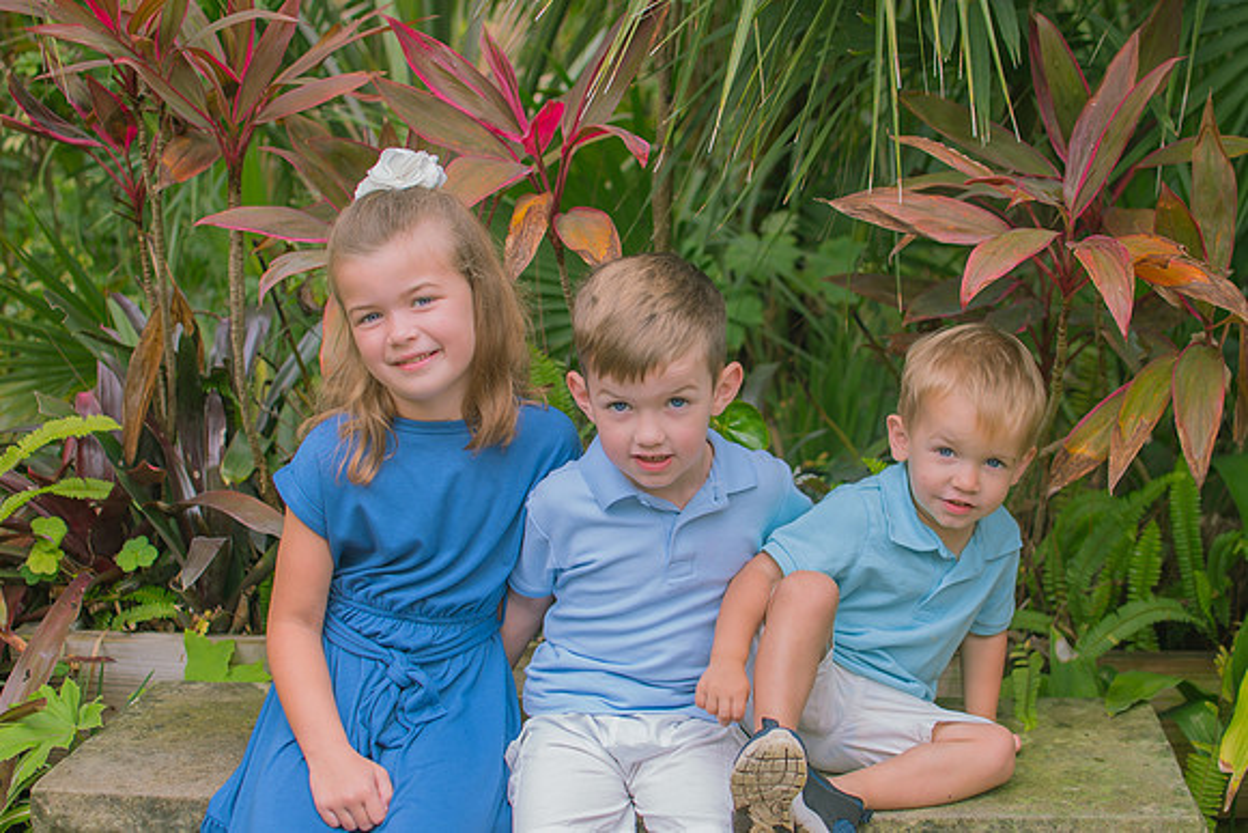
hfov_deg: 38.2
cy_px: 416
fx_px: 1803
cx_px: 624
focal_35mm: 52
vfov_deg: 26.0
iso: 100
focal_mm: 35
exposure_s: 1/250
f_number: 2.8
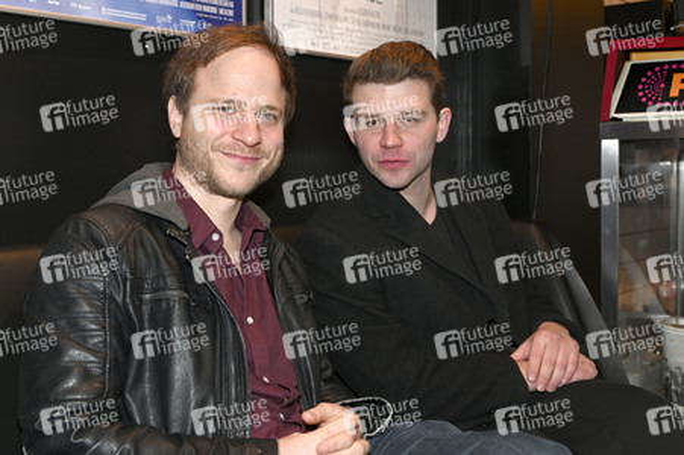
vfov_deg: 30.5
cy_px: 228
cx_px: 342
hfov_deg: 44.5
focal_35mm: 44
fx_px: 835
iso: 1000
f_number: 5.3
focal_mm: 44
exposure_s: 1/125
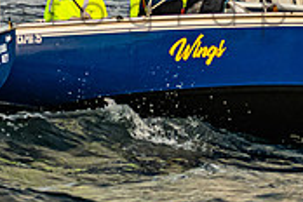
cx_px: 293
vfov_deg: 3.1
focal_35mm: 445
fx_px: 3745
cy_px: -144
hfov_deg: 4.6
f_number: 4.5
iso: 560
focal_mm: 100
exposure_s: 1/2500
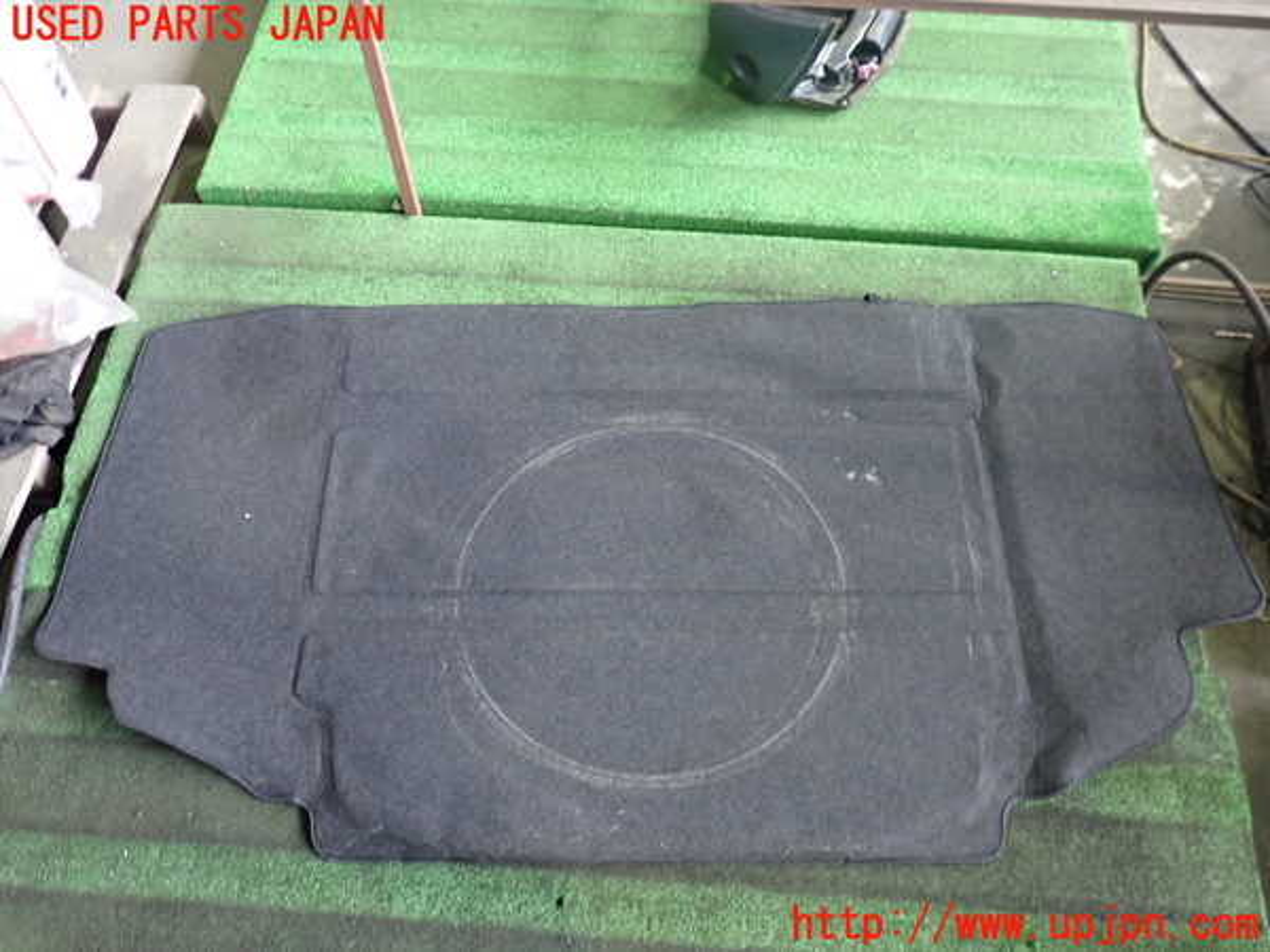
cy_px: 476
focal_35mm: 30
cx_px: 635
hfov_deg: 60.0
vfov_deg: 46.8
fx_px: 1101
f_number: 2.3
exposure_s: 1/30
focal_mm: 5.4
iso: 500
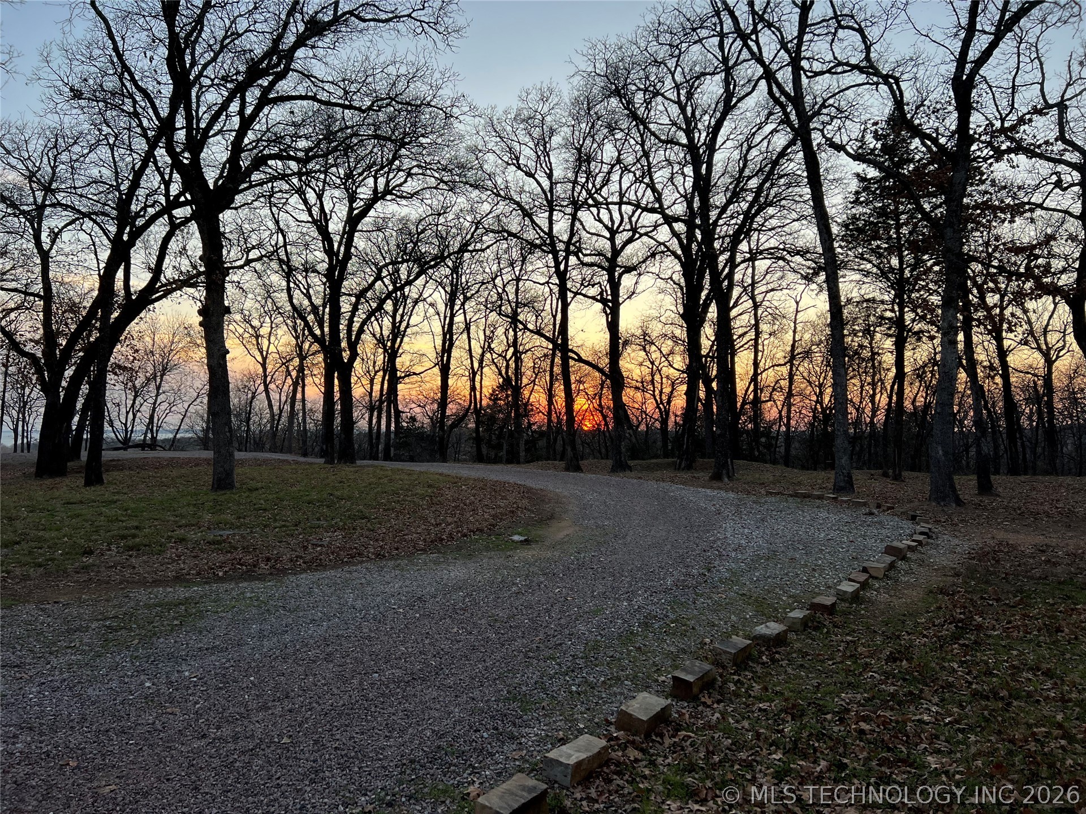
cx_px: 543
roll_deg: -0.8
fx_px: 816
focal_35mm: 26
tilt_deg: -0.3
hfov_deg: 67.3
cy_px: 407
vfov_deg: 53.1
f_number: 1.5
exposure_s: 1/167
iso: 40
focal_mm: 5.7
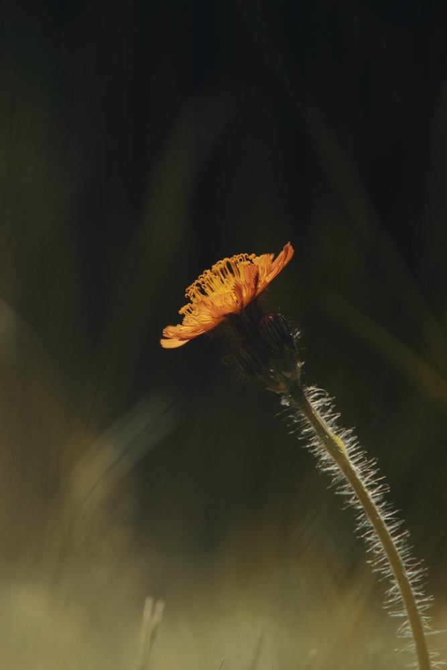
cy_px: 335
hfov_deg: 5.9
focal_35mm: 232
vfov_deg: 8.9
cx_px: 224
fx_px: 4328
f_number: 5.6
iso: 100
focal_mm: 155
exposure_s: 1/640
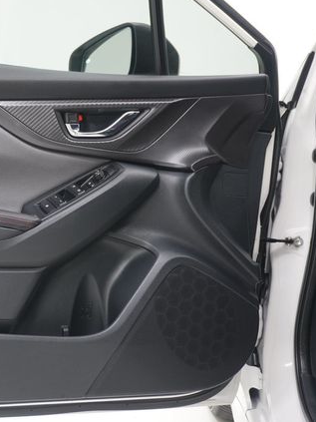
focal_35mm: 48
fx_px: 585
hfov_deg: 28.6
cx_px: 9
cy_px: 210
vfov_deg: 39.7
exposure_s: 1/60
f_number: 4
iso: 500
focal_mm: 22
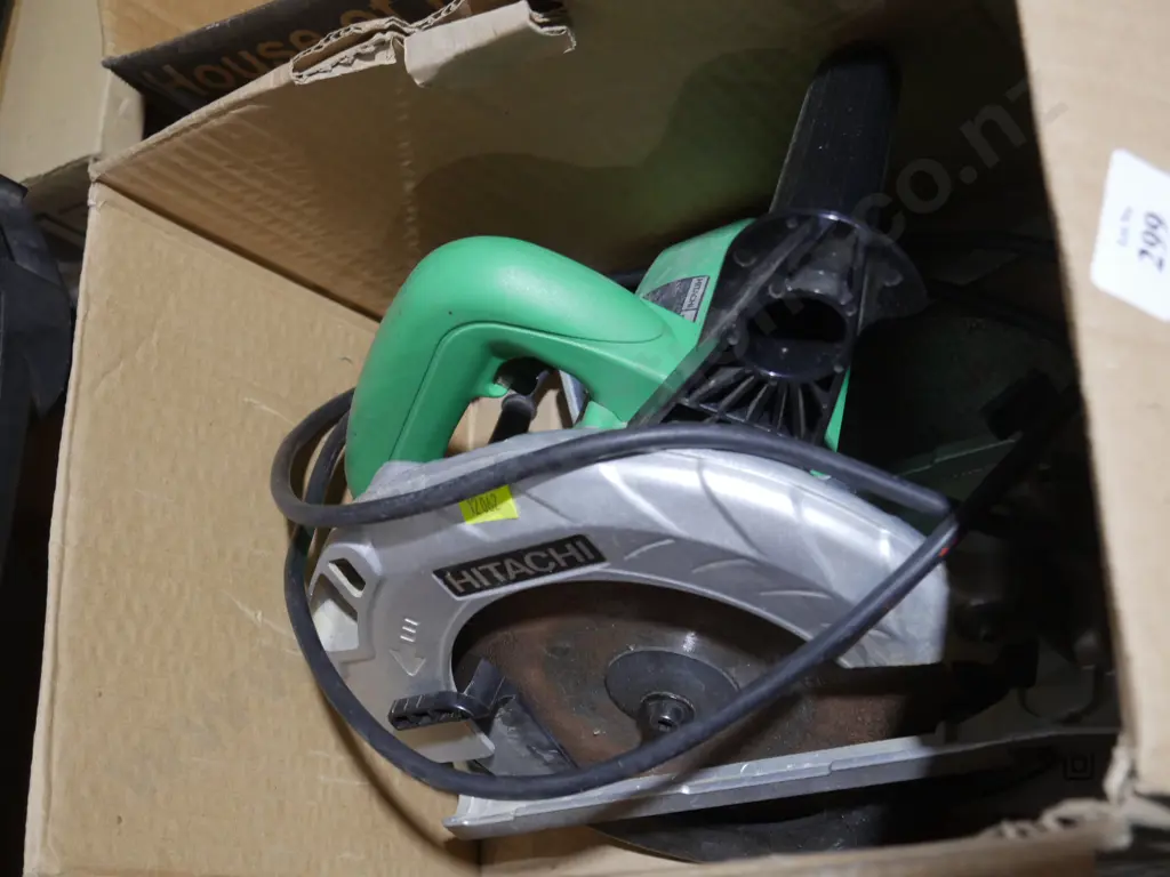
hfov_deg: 41.2
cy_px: 438
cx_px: 585
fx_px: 1555
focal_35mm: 46
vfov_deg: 31.5
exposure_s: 1/60
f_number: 5.1
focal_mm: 23
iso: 1250
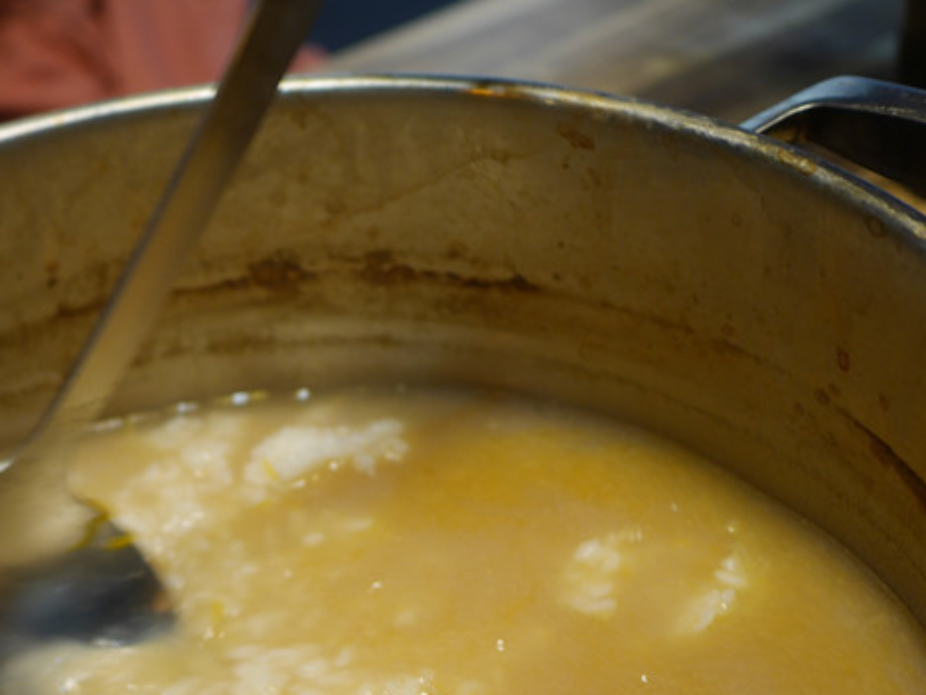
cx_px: 269
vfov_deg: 22.1
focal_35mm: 64
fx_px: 1712
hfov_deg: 29.9
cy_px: 699
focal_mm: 15
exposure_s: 1/60
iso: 200
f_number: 1.7
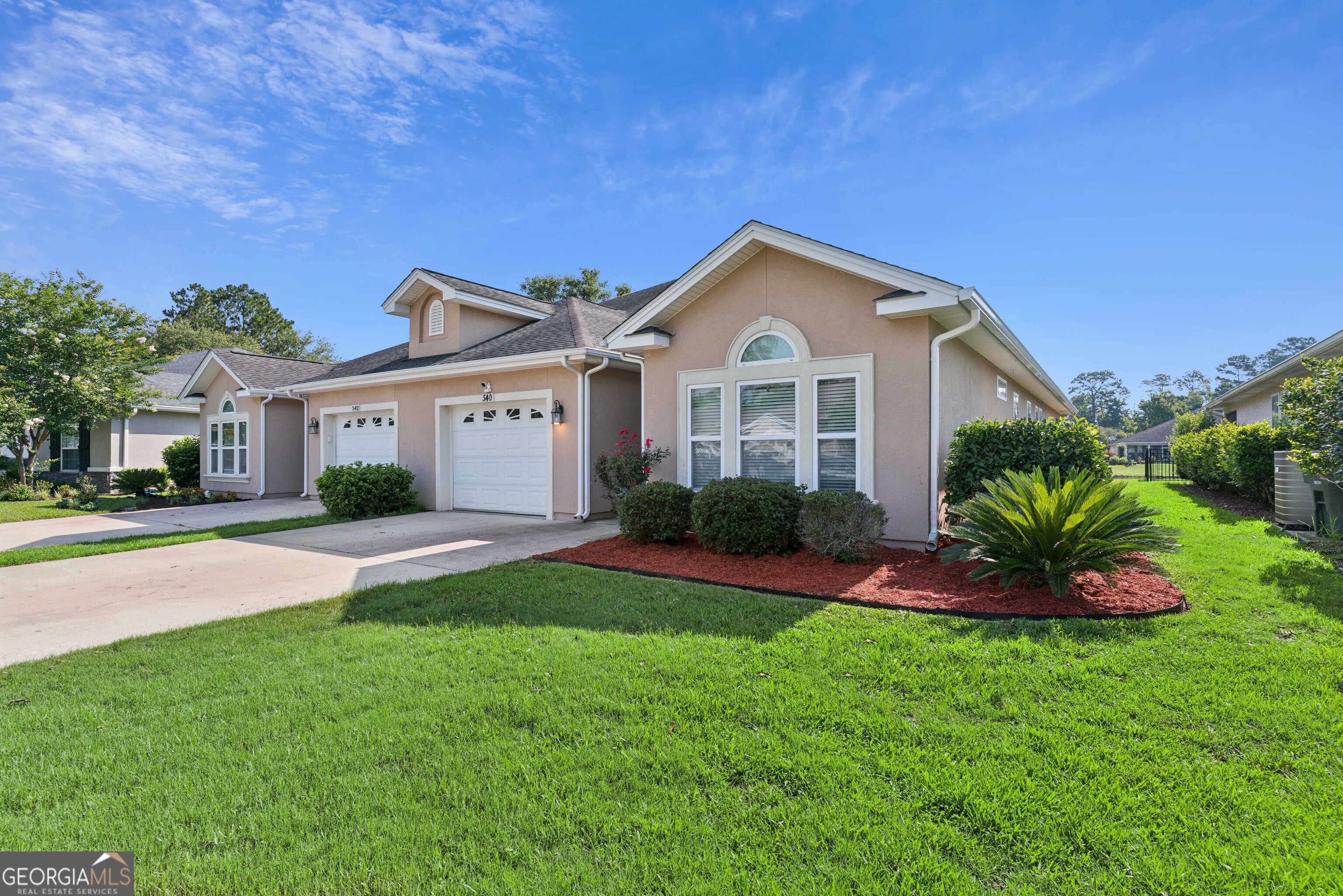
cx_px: 672
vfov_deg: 70.5
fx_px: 634
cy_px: 448
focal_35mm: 17
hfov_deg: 93.3
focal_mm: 17
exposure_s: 1/250
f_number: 8
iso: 250
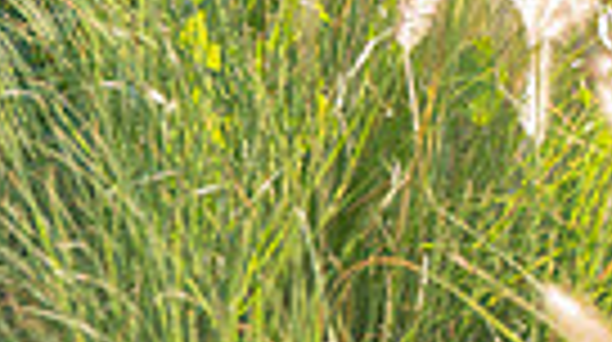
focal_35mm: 492
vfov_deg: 2.4
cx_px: 1080
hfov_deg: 4.4
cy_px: -362
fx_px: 7972
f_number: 5.6
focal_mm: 110
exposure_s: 1/200
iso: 200
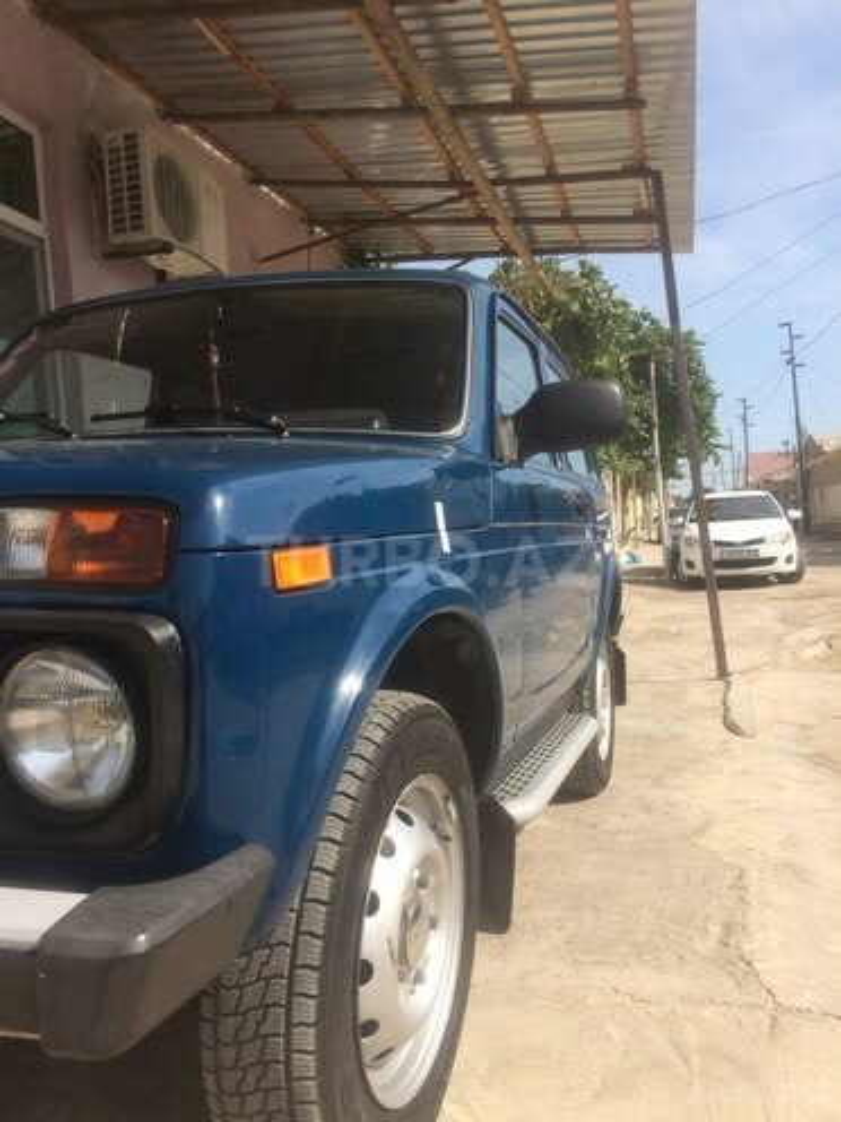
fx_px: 939
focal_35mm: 29
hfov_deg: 48.2
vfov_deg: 61.7
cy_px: 561
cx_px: 420
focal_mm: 4.15
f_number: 2.2
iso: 32
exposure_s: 1/2053
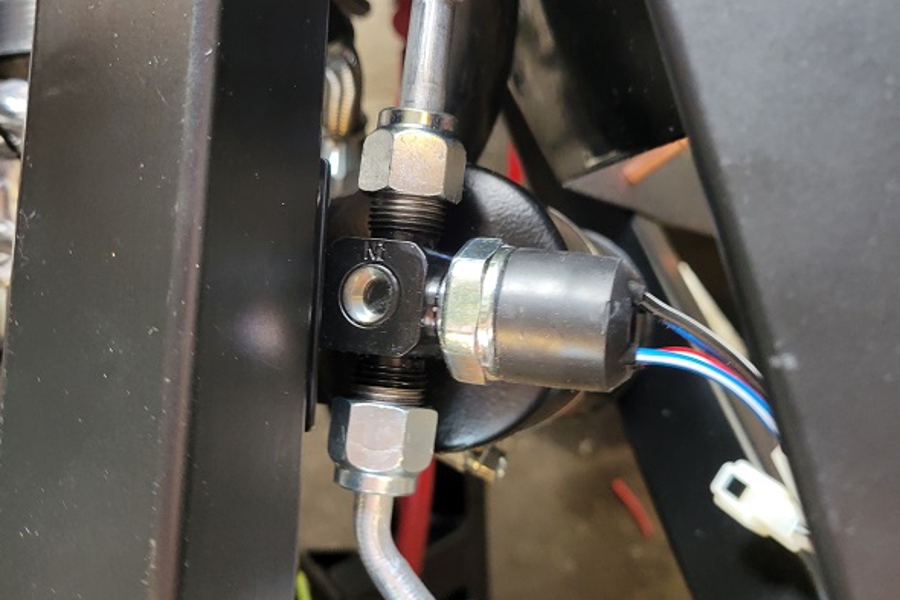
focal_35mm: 37
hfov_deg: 51.9
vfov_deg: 35.8
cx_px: 457
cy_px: 244
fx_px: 925
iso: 200
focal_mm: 5.4
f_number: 1.8
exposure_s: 1/60
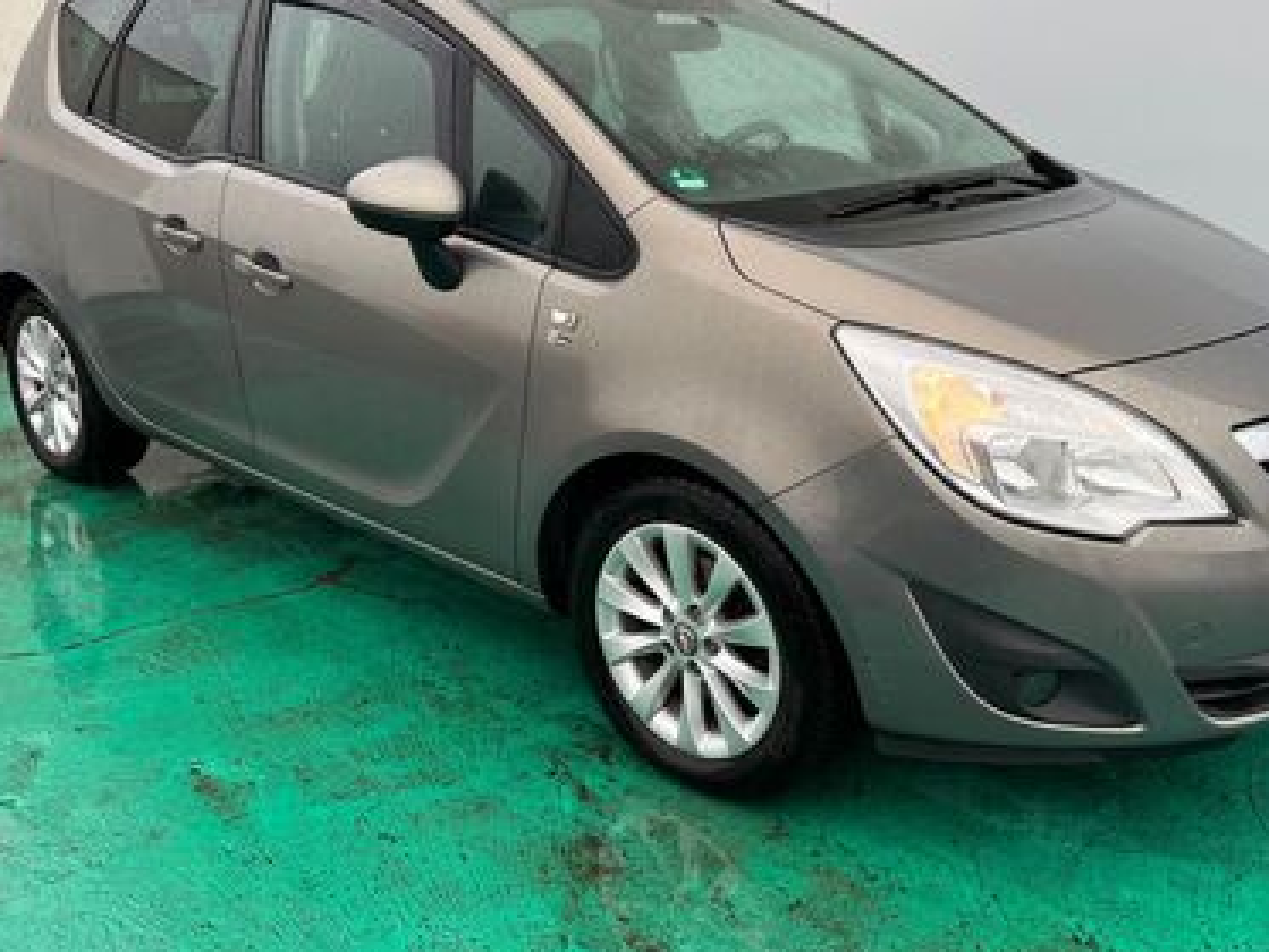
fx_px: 1247
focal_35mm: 34
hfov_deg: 53.9
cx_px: 694
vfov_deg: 41.7
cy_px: 401
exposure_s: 1/345
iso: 50
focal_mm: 5.1
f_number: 1.6
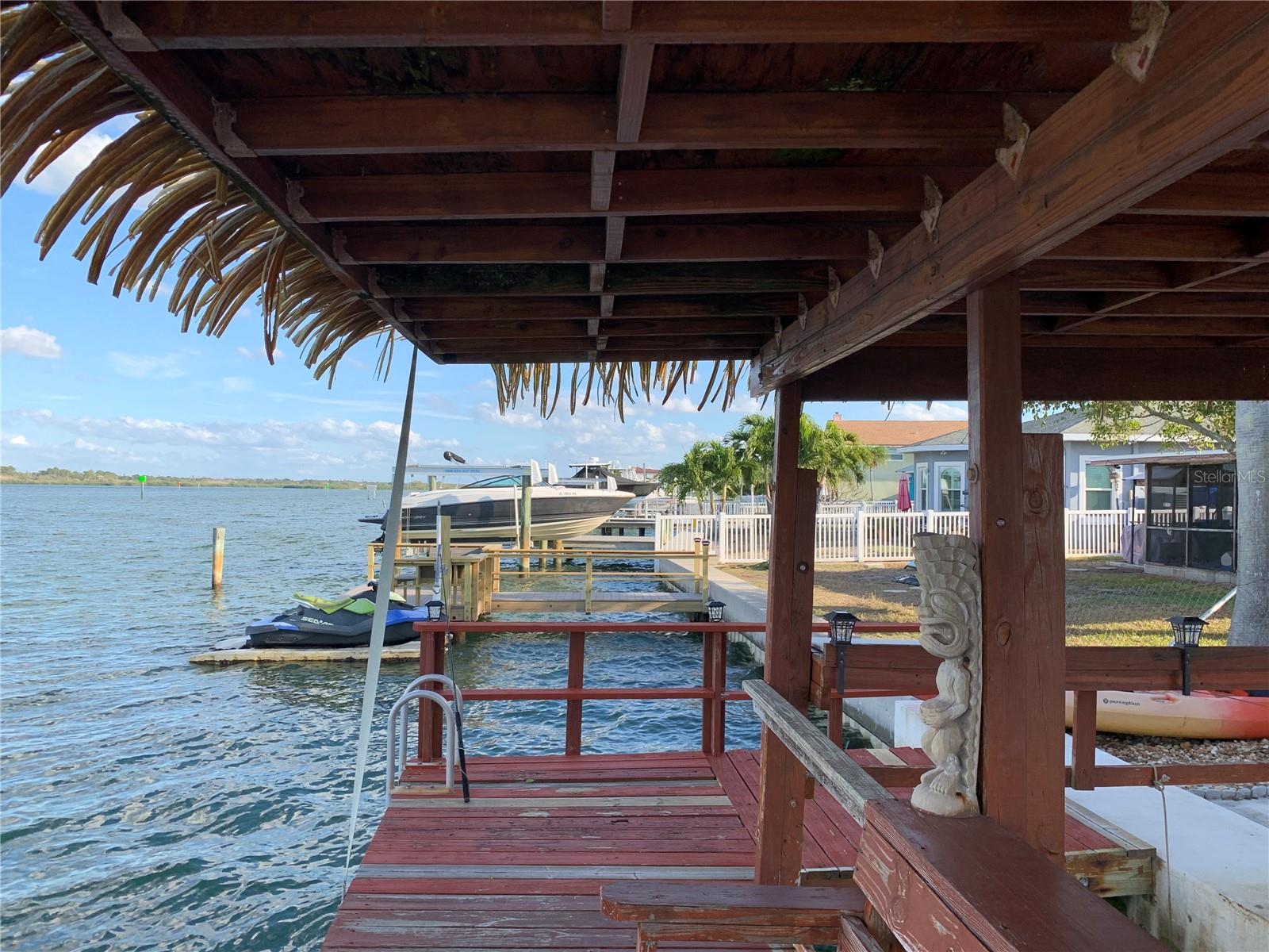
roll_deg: -0.6
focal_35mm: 26
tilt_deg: -0.8
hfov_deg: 67.3
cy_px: 476
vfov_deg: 53.1
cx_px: 634
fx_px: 953
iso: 25
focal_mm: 4.25
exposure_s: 1/796
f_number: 1.8
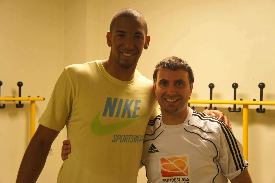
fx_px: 424
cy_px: 92
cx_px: 138
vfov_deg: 24.4
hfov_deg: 36.0
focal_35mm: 56
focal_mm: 37
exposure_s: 1/50
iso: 1600
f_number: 4.5
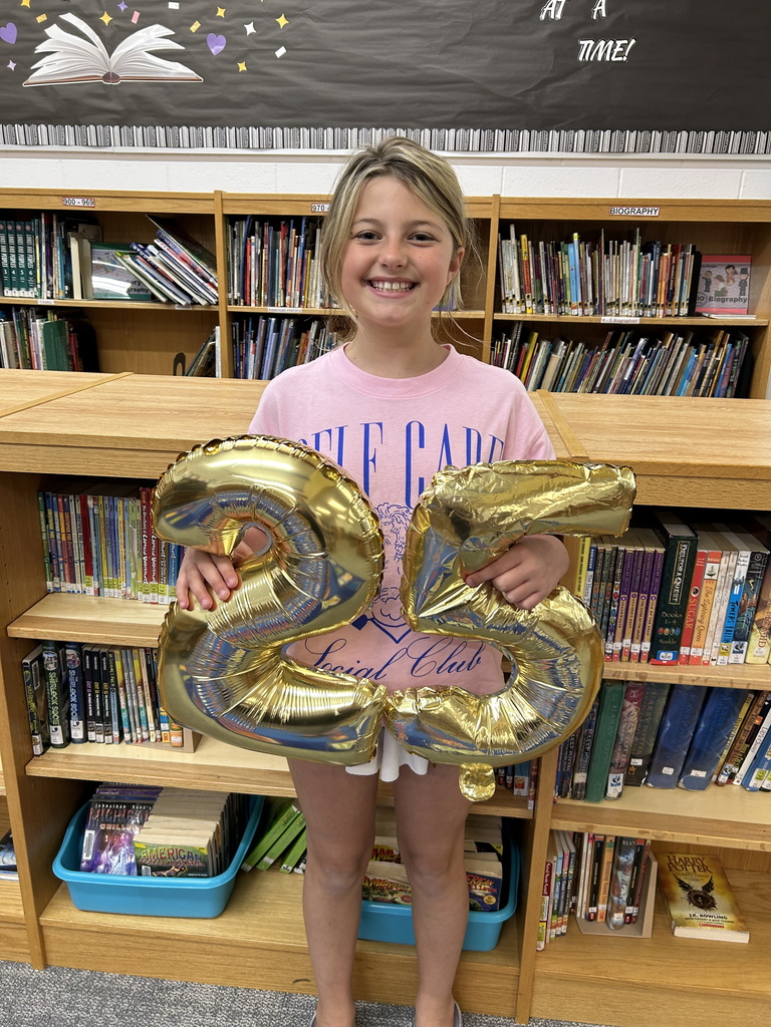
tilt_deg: -17.5
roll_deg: -2.0
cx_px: 386
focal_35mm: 26
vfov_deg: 67.3
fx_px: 772
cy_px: 514
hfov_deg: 53.1
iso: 100
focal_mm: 5.7
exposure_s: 1/60
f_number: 1.5
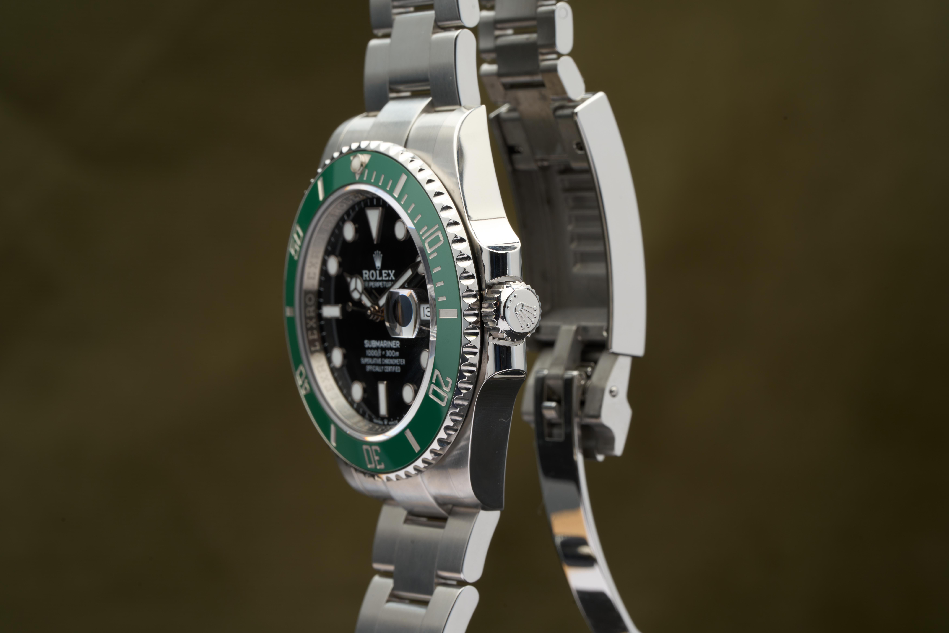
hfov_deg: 20.4
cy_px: 316
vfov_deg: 13.7
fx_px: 2636
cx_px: 474
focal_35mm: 100
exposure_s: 1/125
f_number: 16
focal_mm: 100
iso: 125
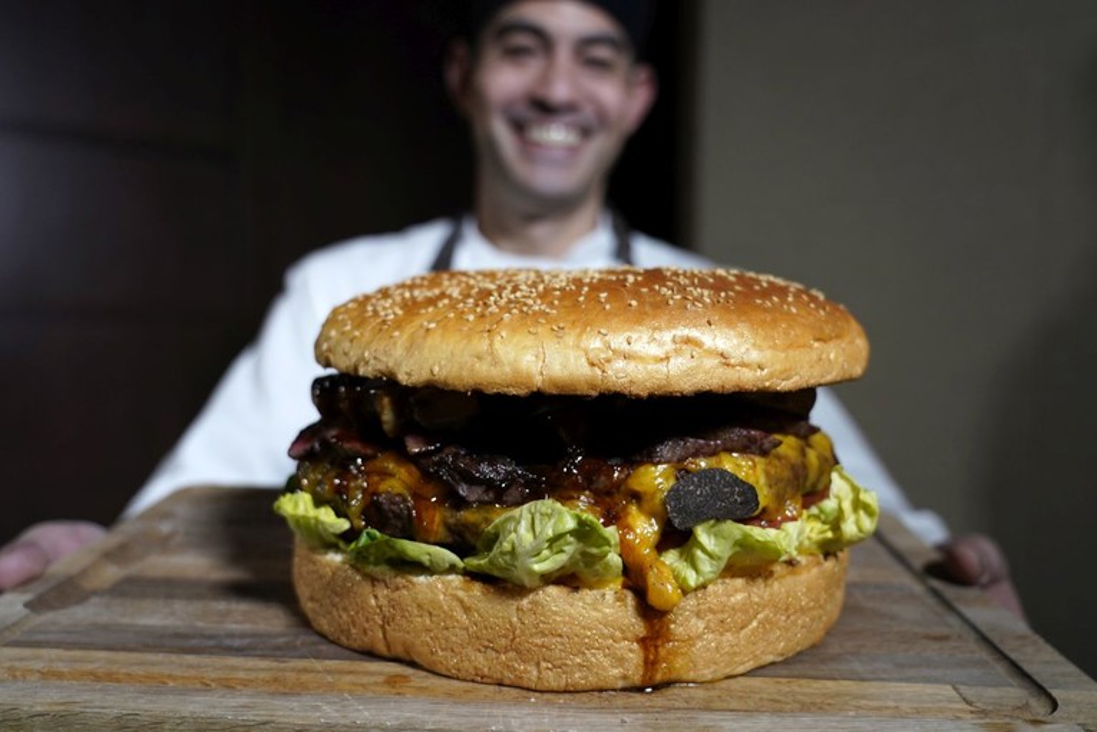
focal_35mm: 31
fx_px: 945
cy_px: 366
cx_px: 548
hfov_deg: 60.3
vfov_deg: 42.3
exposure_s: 1/320
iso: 1250
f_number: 4
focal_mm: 31
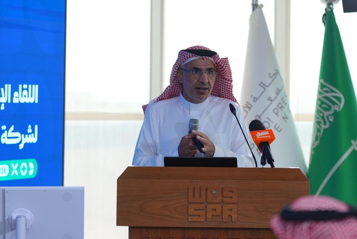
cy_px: 114
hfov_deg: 13.4
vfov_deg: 9.0
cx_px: 206
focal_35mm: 153
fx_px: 1519
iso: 640
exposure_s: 1/160
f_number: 2.8
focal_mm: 108
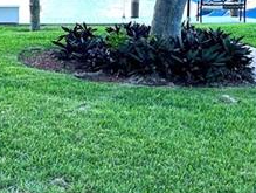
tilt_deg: -6.8
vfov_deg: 16.2
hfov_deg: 21.5
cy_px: 35
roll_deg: +0.1
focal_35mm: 91
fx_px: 674
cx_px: 99
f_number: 1.6
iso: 50
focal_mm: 5.1
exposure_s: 1/696
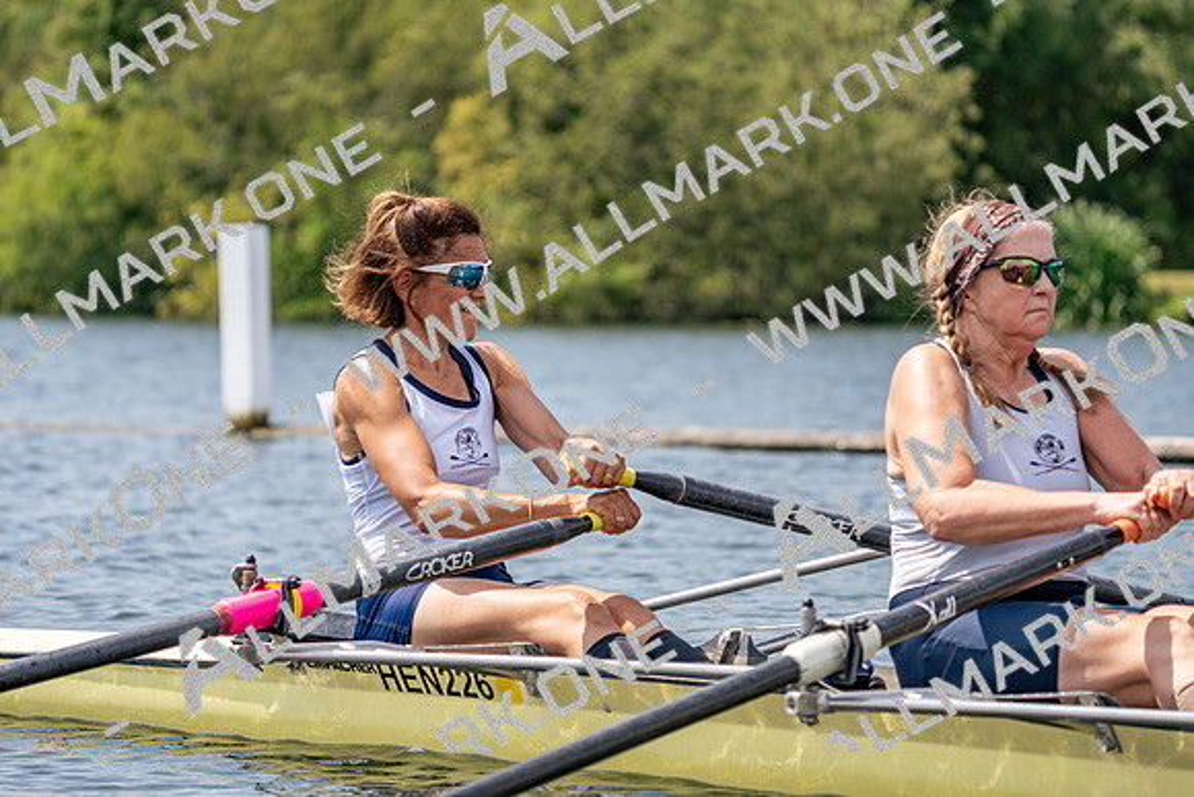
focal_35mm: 200
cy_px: 398
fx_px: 6635
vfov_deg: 6.9
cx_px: 597
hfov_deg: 10.3
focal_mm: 200
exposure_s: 1/1600
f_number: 5.6
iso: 250
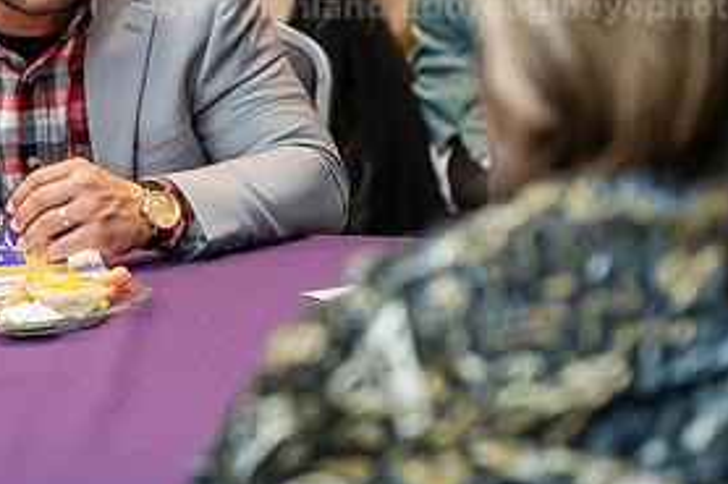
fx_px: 2951
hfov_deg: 13.9
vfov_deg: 9.4
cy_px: 61
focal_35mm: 146
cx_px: 31
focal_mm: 70
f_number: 3.2
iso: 2500
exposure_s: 1/200
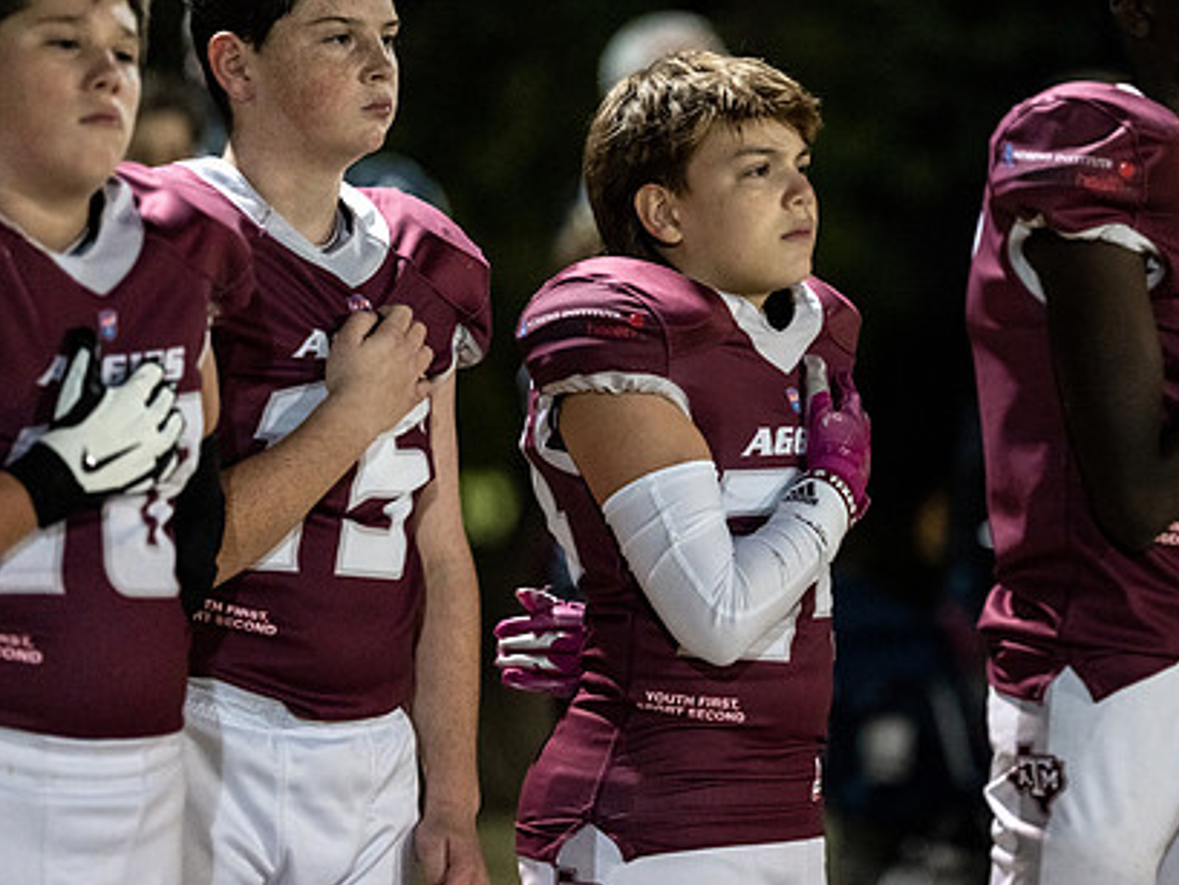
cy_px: 342
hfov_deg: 8.2
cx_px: 810
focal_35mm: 240
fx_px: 8177
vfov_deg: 6.2
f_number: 2.8
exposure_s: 1/320
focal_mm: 176
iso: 5000
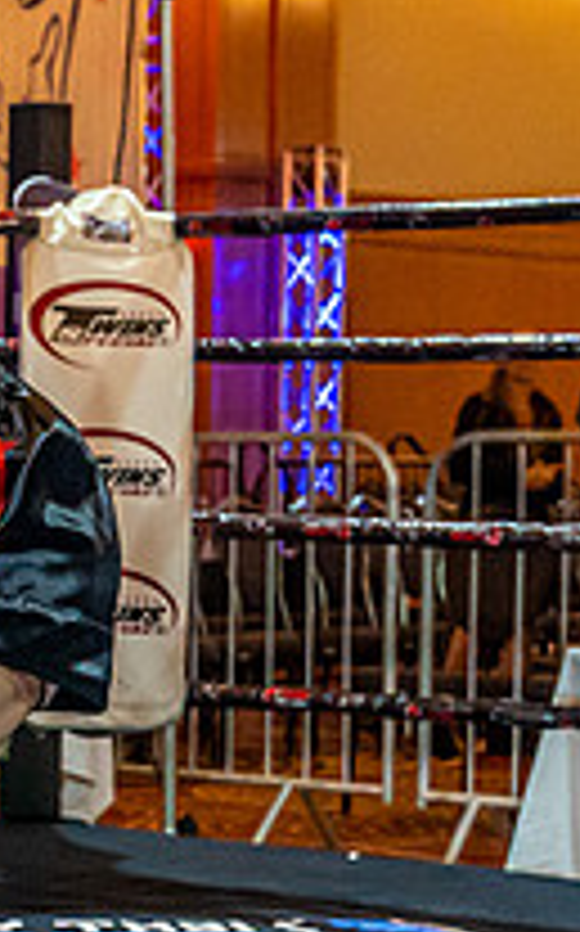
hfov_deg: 9.5
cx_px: -460
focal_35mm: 131
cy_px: 739
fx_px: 3320
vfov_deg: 15.9
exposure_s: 1/500
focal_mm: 31.9
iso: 6400
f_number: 4.5
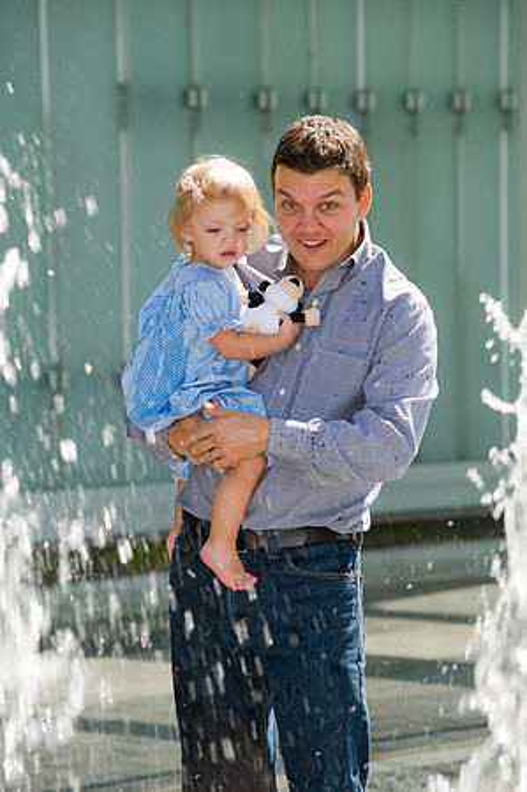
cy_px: 396
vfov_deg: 10.3
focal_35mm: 200
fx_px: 4401
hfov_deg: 6.9
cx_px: 264
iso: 250
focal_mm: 200
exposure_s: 1/200
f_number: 6.3
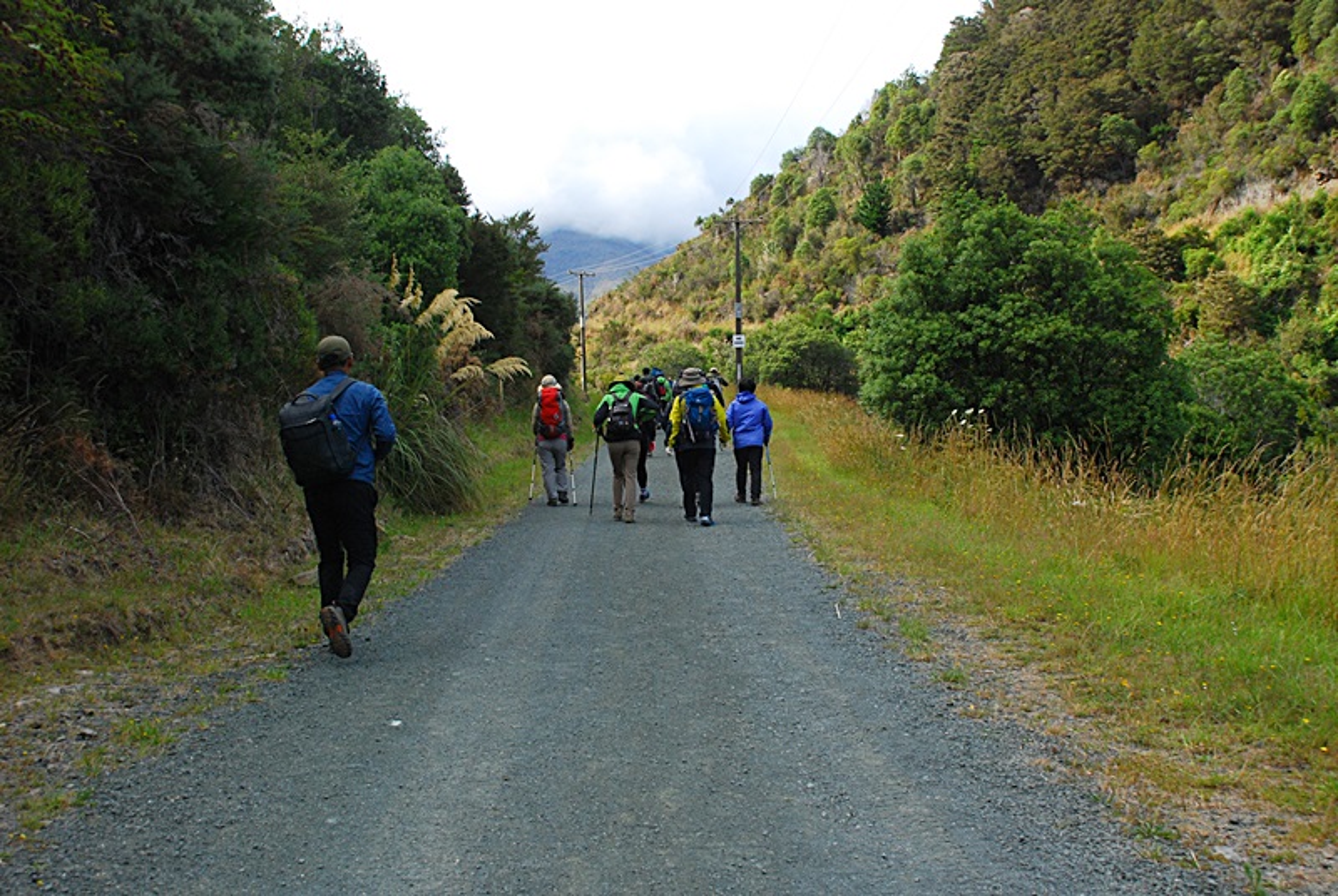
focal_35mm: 46
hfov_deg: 42.3
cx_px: 669
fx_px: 1731
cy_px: 448
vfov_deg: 29.0
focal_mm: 31
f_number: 9
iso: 400
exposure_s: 1/320
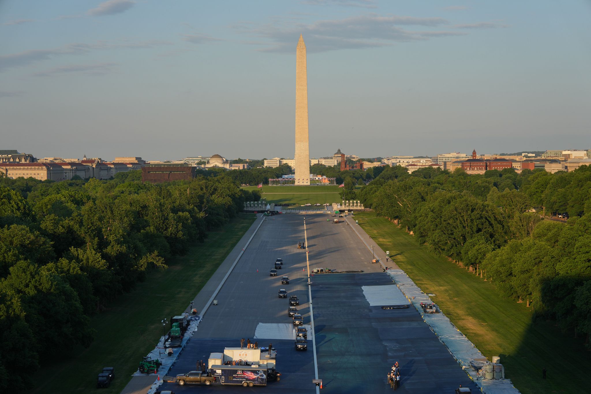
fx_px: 1149
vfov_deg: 19.5
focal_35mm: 70
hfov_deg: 28.8
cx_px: 296
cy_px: 197
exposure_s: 1/1000
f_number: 4.5
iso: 200
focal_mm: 70
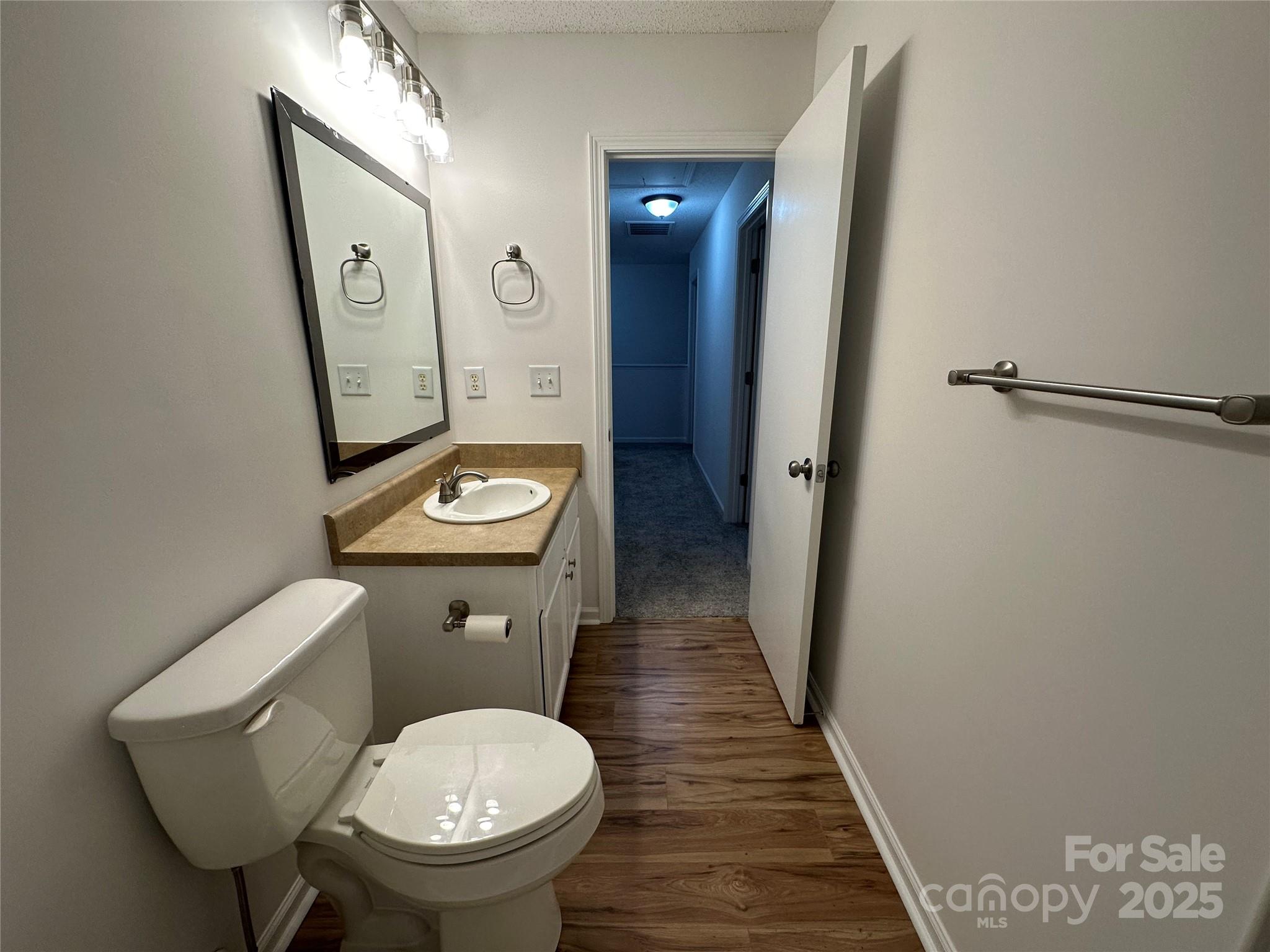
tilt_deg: -15.7
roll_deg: +0.0
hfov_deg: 102.1
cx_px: 635
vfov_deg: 85.7
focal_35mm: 14
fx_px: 514
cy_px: 476
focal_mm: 2.22
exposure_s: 1/120
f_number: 2.2
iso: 160
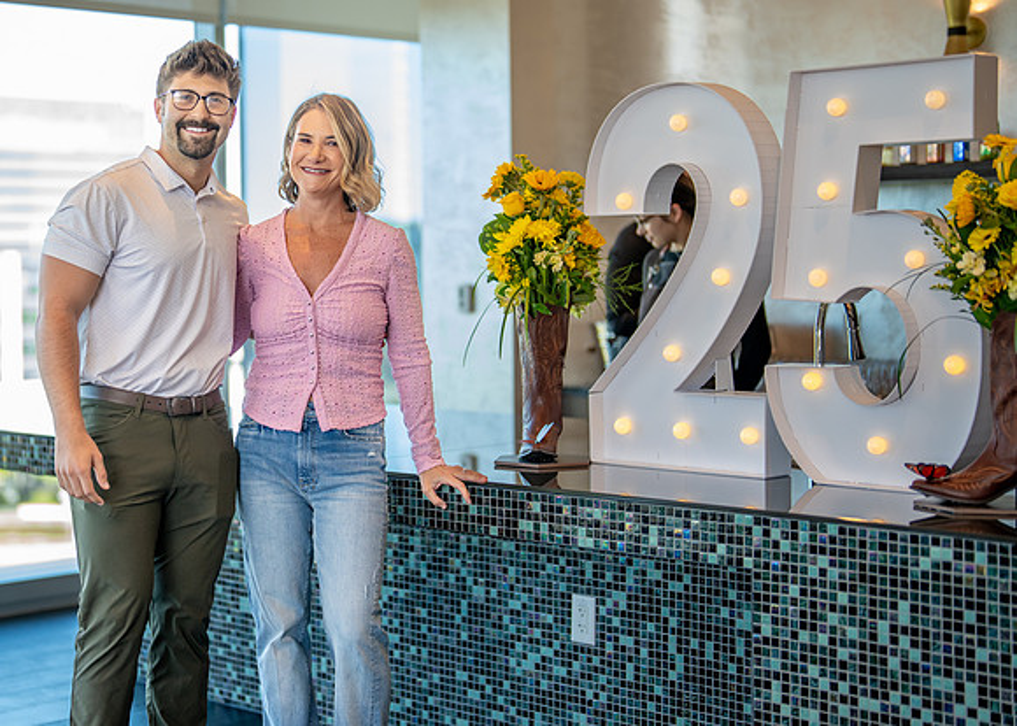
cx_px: 340
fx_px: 1917
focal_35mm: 66
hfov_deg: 29.5
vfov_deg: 21.4
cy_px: 333
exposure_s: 1/640
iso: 320
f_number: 1.2
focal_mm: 50
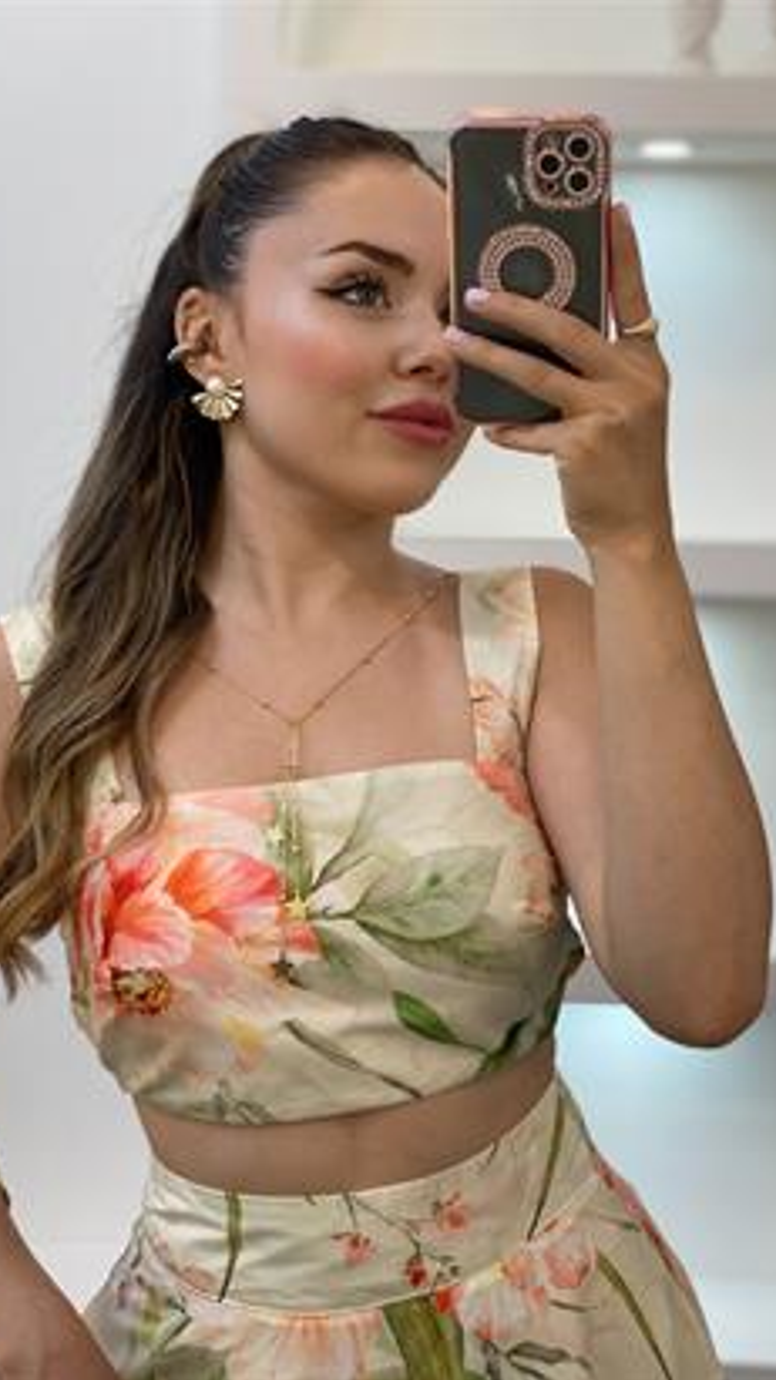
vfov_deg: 36.6
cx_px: 312
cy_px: 690
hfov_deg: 21.0
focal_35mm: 57
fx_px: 2086
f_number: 2
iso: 80
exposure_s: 1/100
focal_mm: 6
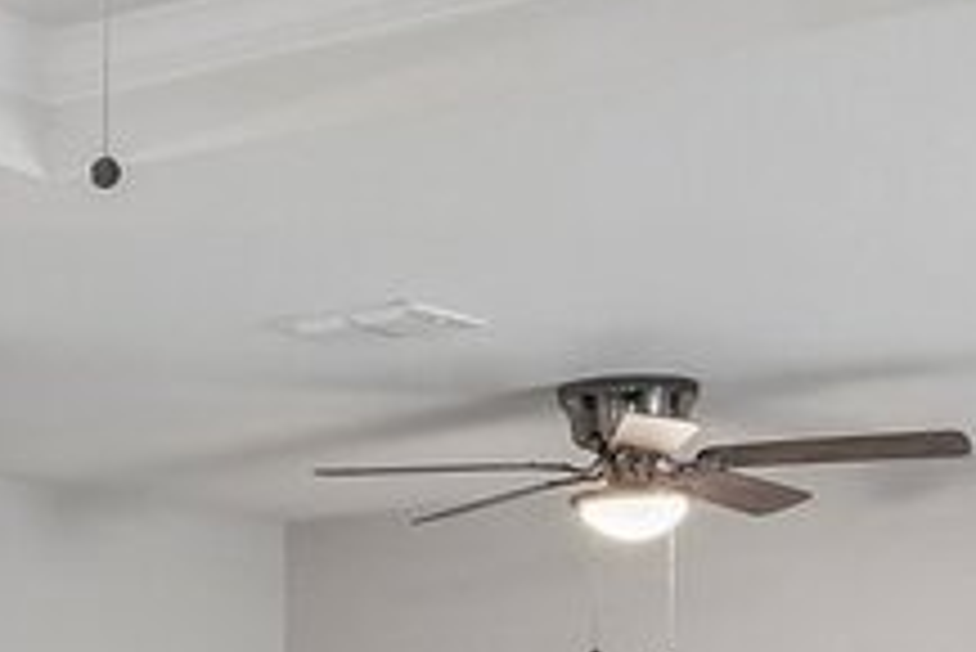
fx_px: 3038
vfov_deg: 11.9
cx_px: 144
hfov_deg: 18.0
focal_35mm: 112
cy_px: 868
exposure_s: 1/8
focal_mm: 15
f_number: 10
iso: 800
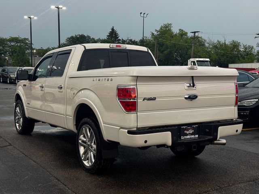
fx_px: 359
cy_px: 97
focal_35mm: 48
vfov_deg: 30.3
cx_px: 130
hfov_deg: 39.7
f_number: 1.78
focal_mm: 6.76
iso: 64
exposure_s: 1/341
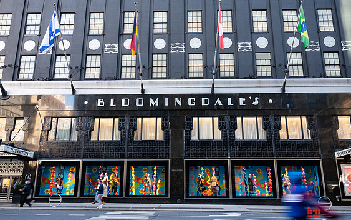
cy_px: 123
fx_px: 258
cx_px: 178
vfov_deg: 45.9
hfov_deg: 68.4
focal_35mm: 27
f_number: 5
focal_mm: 24
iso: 100
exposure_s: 1/15
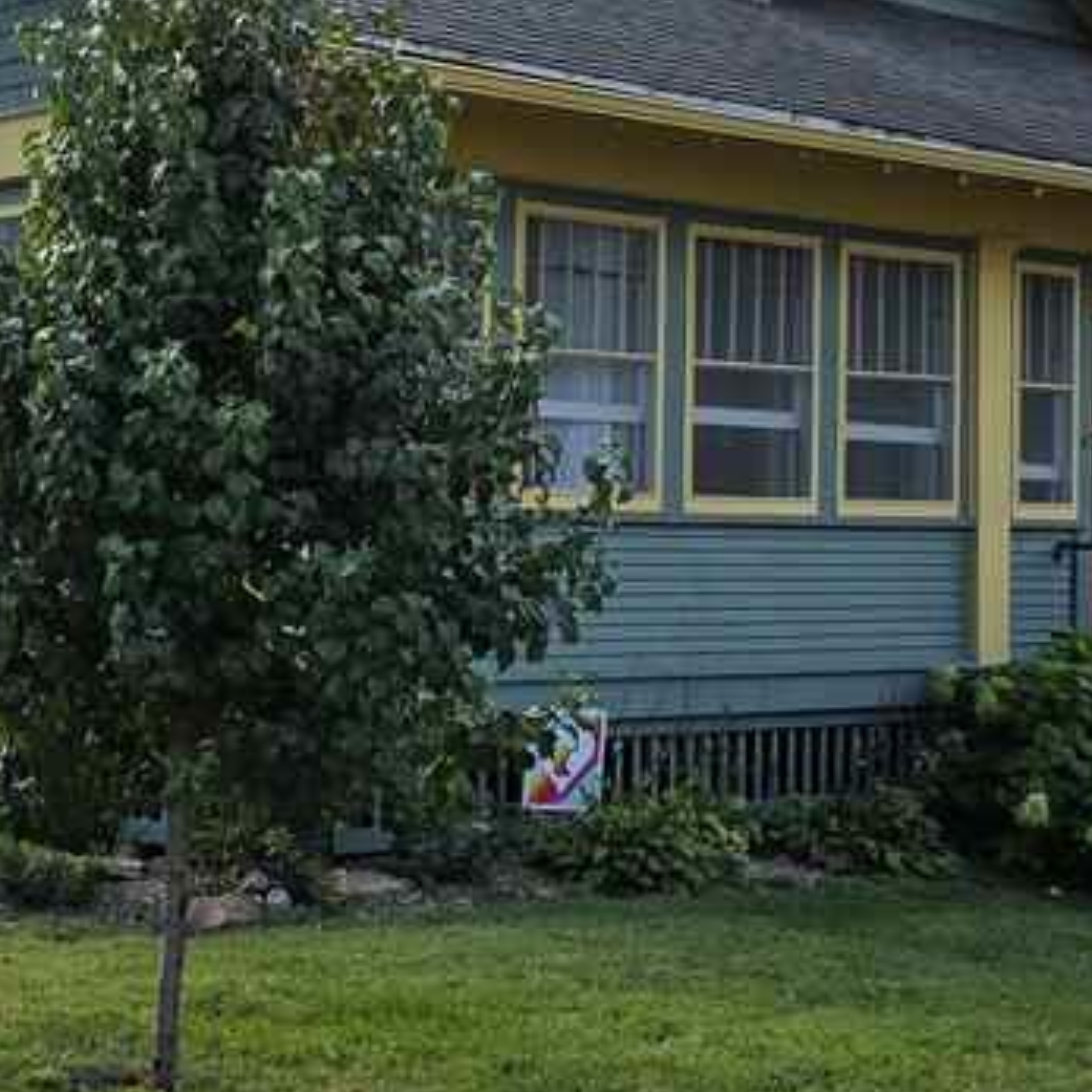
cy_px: 450
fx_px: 2677
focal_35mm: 75
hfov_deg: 22.8
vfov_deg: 23.0
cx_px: 271
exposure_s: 1/5296
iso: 80
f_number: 1.7
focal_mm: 6.3
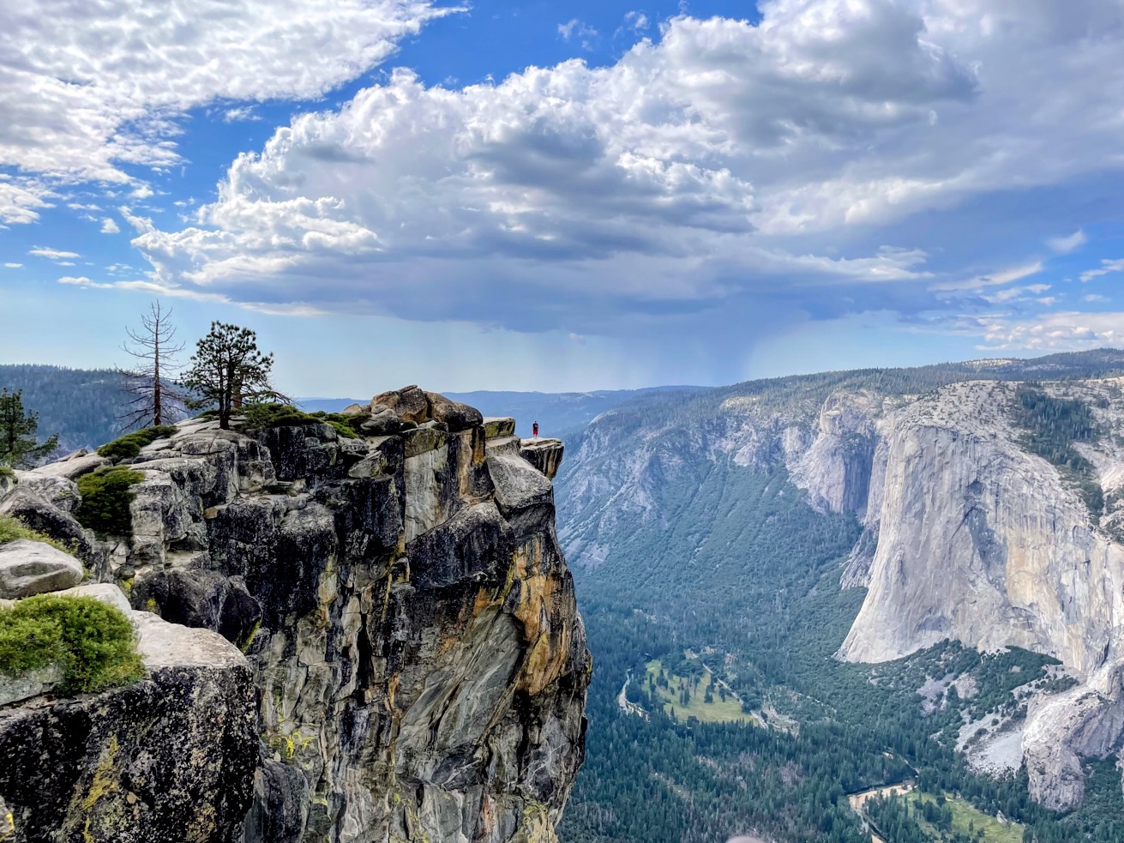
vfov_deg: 53.1
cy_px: 422
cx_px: 562
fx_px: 844
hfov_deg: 67.3
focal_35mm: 26
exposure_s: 1/4831
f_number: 1.6
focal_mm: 4.2
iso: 32
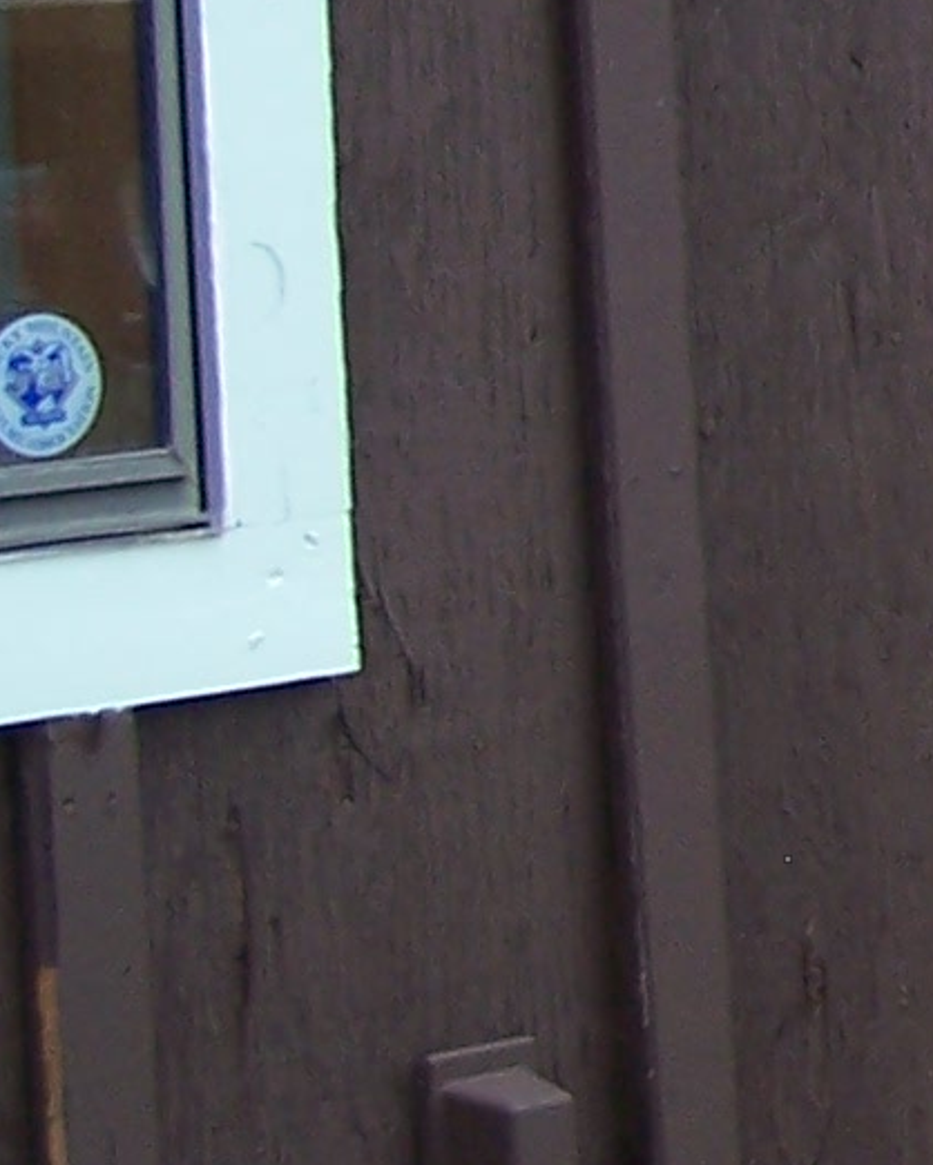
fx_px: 7141
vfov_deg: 9.3
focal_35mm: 207
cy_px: 150
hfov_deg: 6.8
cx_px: 2730
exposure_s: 1/400
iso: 80
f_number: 2.9
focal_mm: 7.1
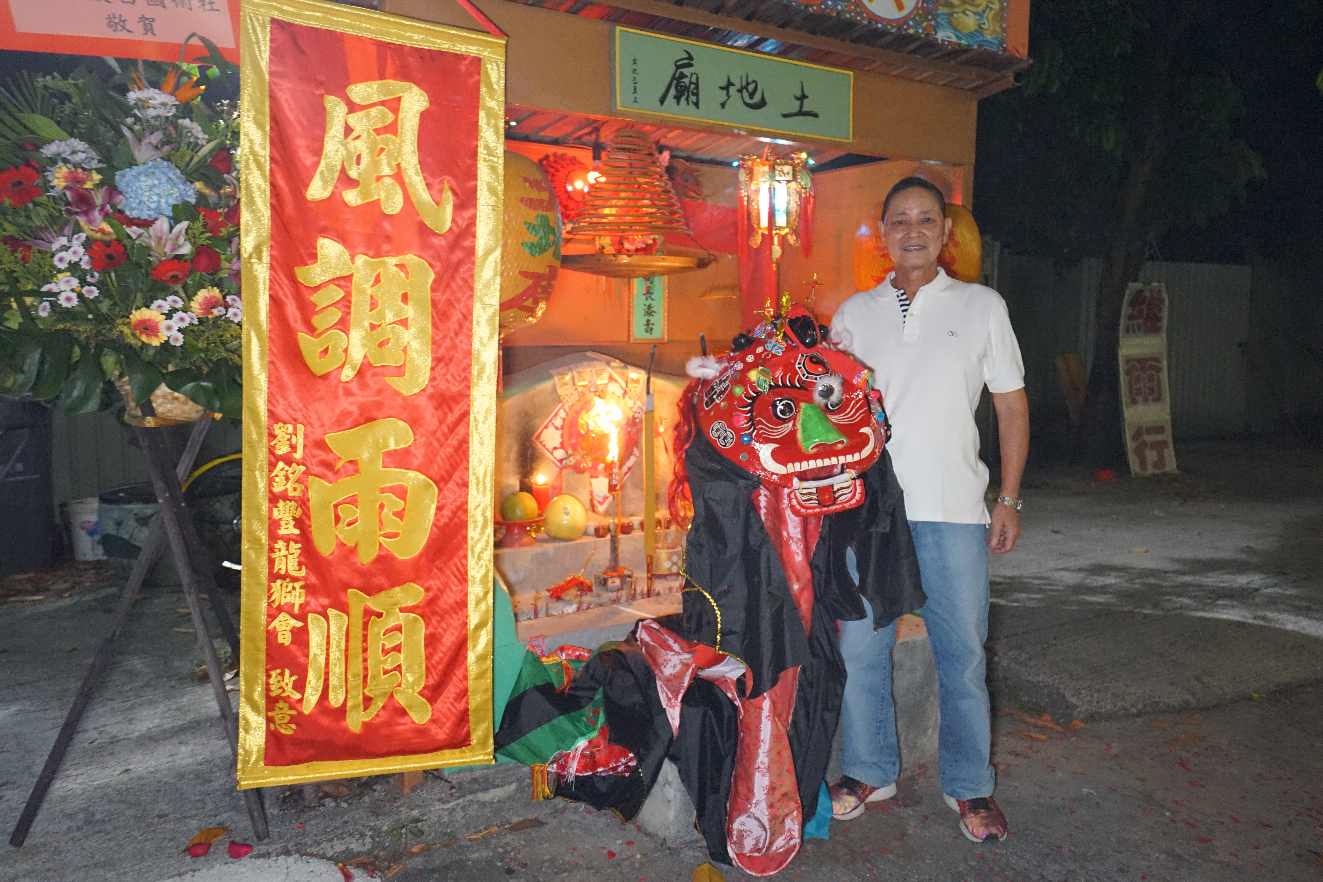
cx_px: 662
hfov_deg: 63.7
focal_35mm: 29
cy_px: 441
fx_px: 1066
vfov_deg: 45.0
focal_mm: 29
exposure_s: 1/40
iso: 6400
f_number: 4
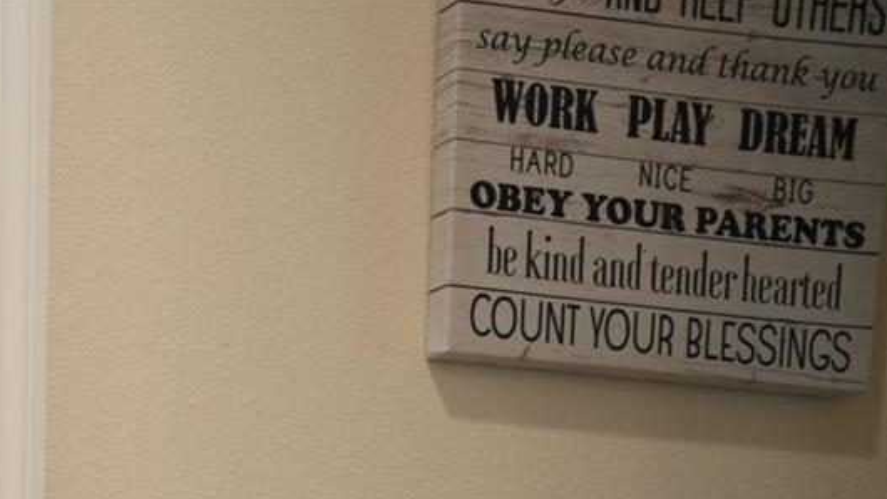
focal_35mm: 76
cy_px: 890
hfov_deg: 22.9
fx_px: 1787
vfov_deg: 14.1
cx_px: -427
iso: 160
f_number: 2.8
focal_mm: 24
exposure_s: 1/30
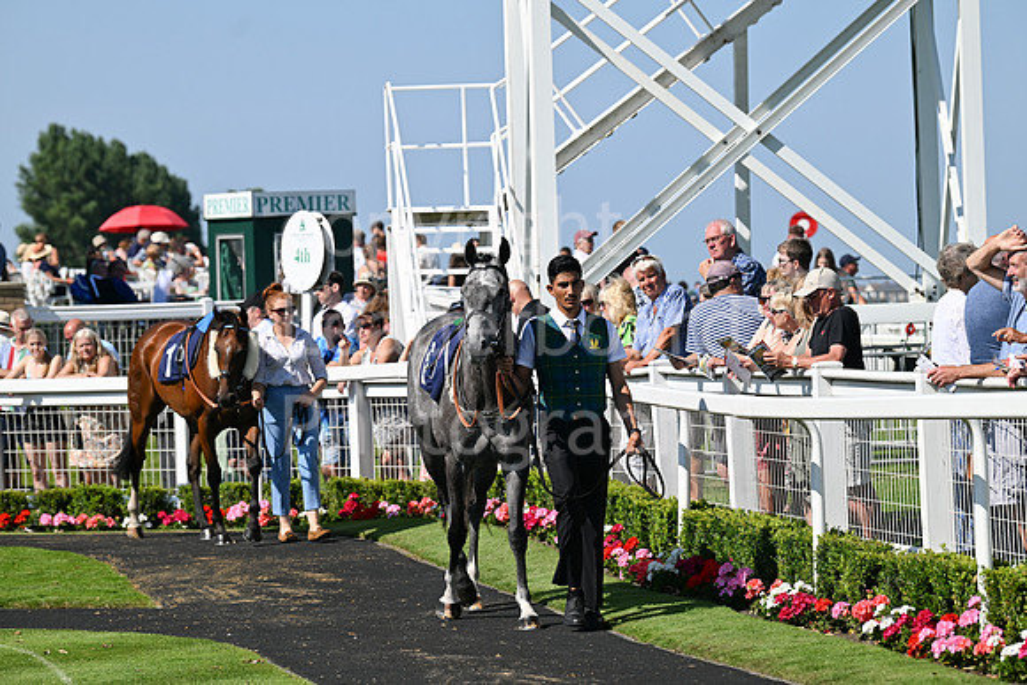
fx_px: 4565
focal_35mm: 160
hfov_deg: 12.8
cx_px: 514
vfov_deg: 8.6
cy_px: 342
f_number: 5.6
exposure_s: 1/3200
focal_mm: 160
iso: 400
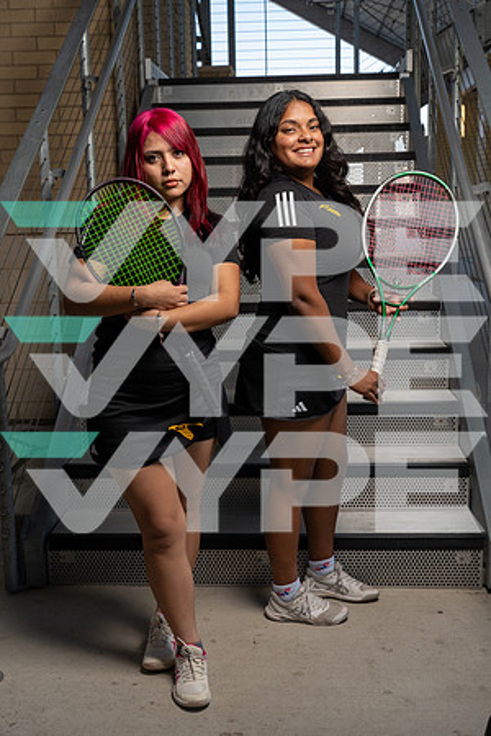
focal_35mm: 45
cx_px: 246
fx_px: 921
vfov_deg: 43.6
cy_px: 368
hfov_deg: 29.9
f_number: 8
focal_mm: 45
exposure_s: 1/250
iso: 250
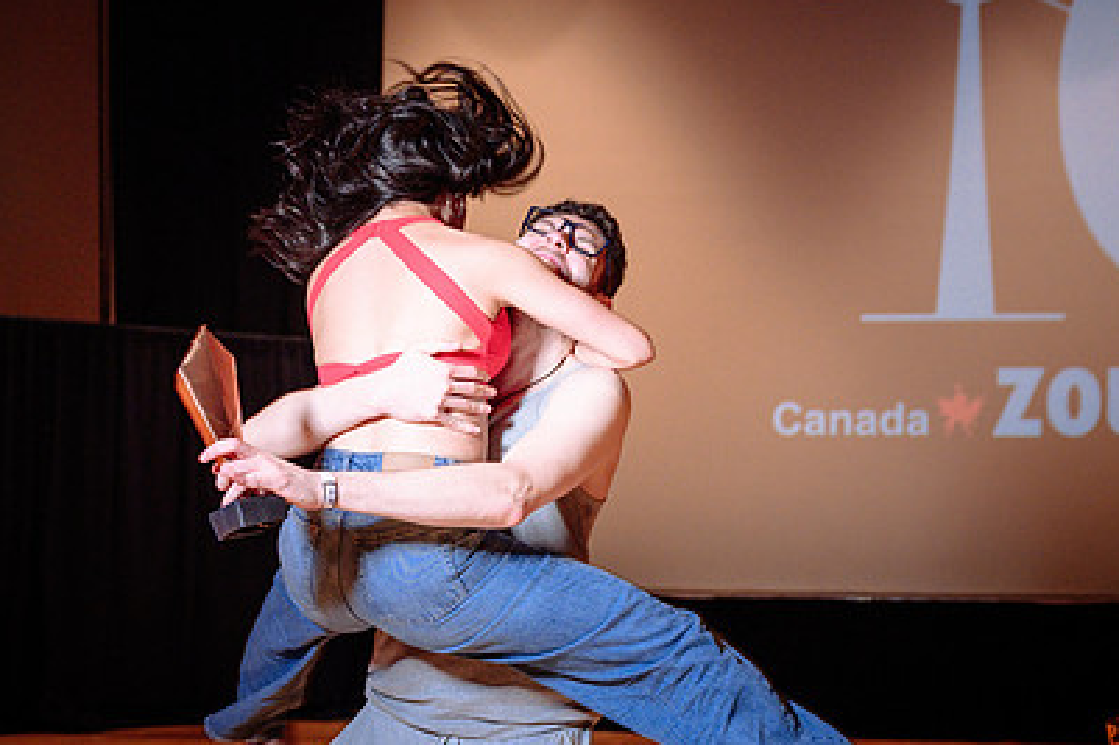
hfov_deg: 27.7
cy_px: 614
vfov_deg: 18.5
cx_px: 506
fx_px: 2268
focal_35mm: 73
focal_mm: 41
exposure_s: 1/125
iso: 1000
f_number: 4
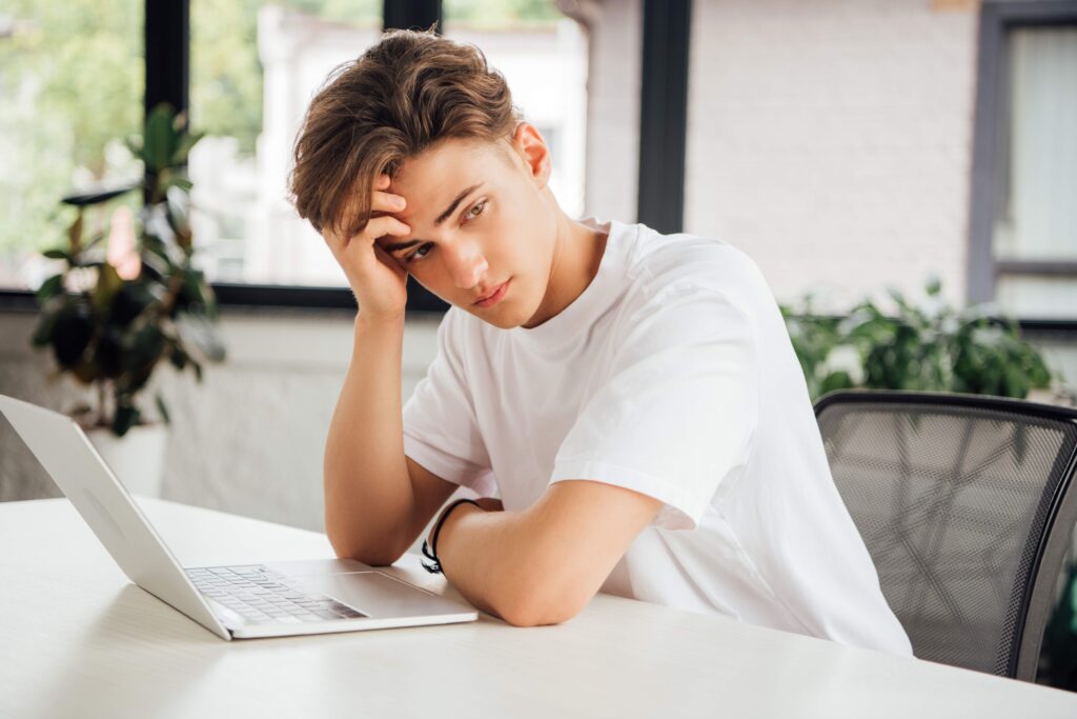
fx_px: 1735
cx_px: 538
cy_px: 360
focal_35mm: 58
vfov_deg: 23.4
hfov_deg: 34.5
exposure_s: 1/250
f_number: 3.2
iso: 160
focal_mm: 58
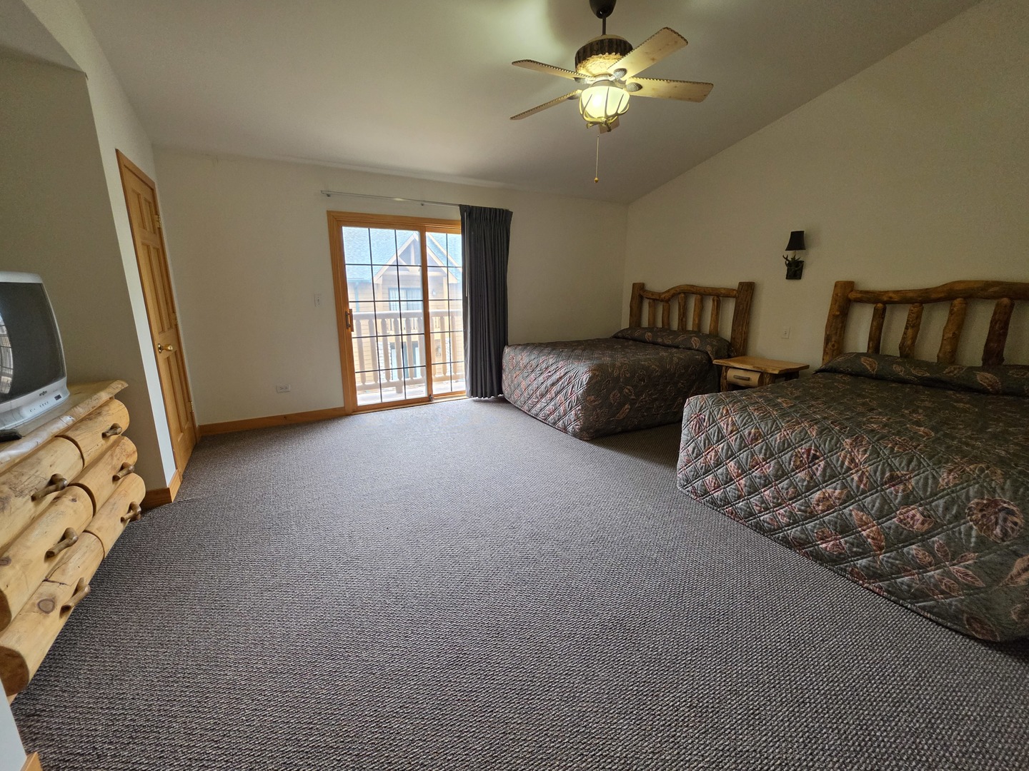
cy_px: 386
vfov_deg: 89.9
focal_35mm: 13
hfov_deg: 106.2
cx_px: 514
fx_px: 386
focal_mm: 2.2
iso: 250
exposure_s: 1/120
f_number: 1.9
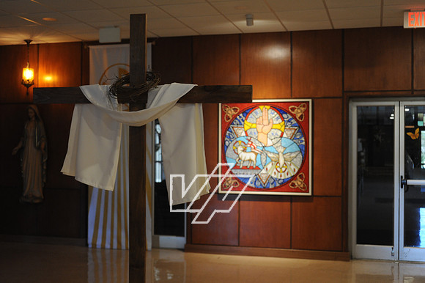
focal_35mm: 48
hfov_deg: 41.1
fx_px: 566
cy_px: 142
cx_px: 212
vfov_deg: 28.0
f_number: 5.6
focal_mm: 48
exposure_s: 1/40
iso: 1600
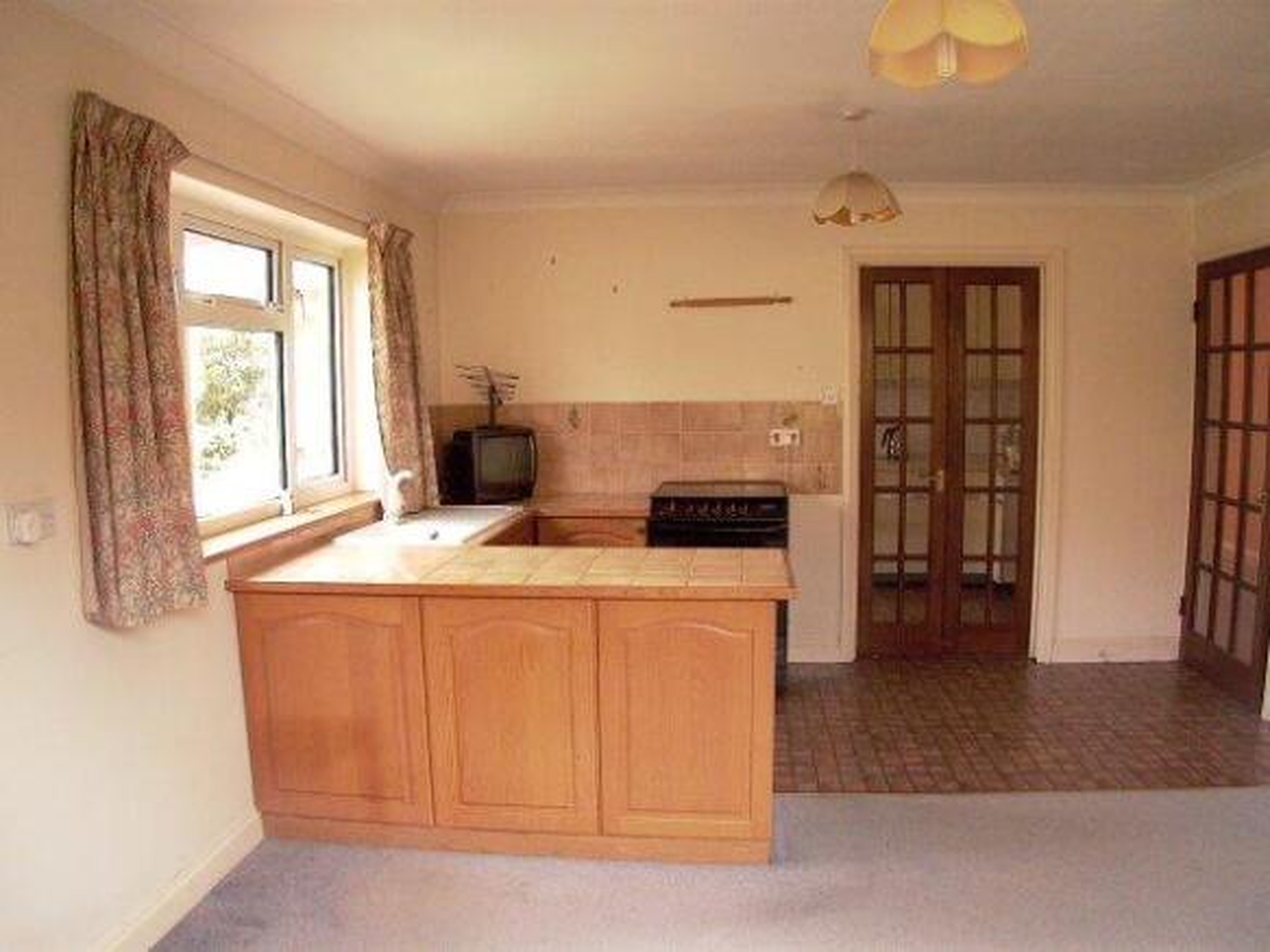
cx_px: 635
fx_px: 1210
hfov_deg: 55.4
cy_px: 476
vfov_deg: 42.9
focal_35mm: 33
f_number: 2.04
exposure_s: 1/107
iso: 200
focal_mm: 7.13
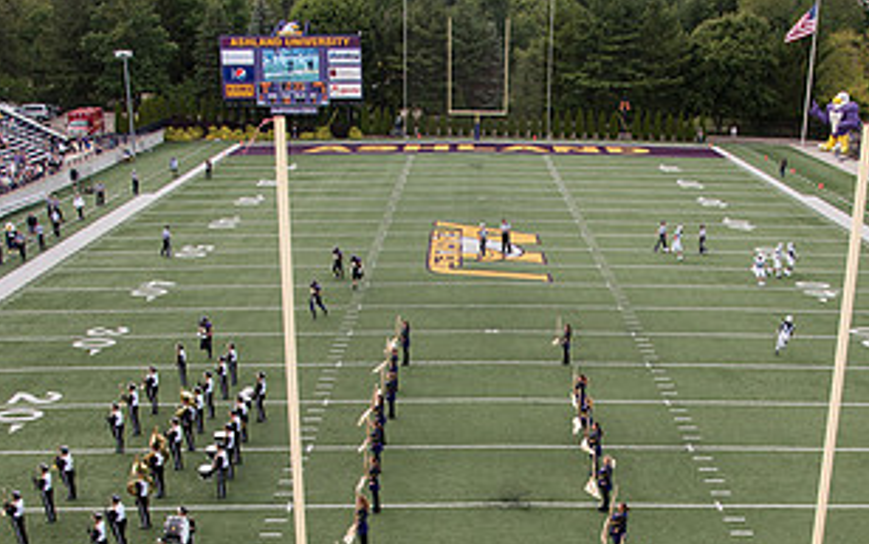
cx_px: 502
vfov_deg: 27.0
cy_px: 495
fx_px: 1090
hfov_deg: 43.3
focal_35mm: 46
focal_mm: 24
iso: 640
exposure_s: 1/640
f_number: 6.3
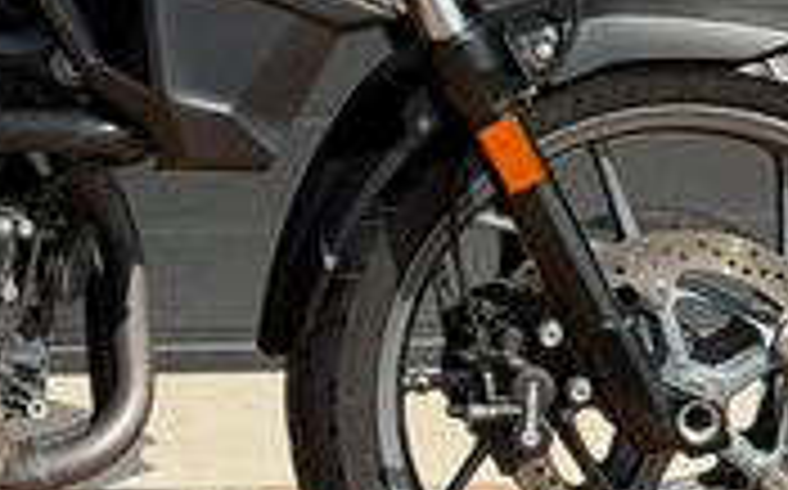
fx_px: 3991
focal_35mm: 186
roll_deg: +1.3
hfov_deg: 10.9
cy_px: -22
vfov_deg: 7.0
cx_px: -360
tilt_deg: -14.7
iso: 80
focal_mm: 6.76
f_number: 1.78
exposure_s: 1/3226
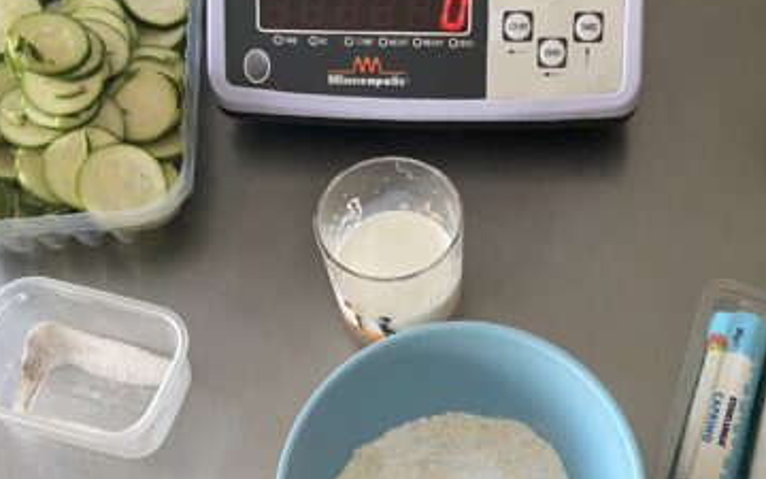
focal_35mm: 51
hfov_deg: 39.2
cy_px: 266
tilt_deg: -60.7
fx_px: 1065
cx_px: 493
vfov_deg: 25.3
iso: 160
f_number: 1.8
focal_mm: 4.25
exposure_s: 1/50
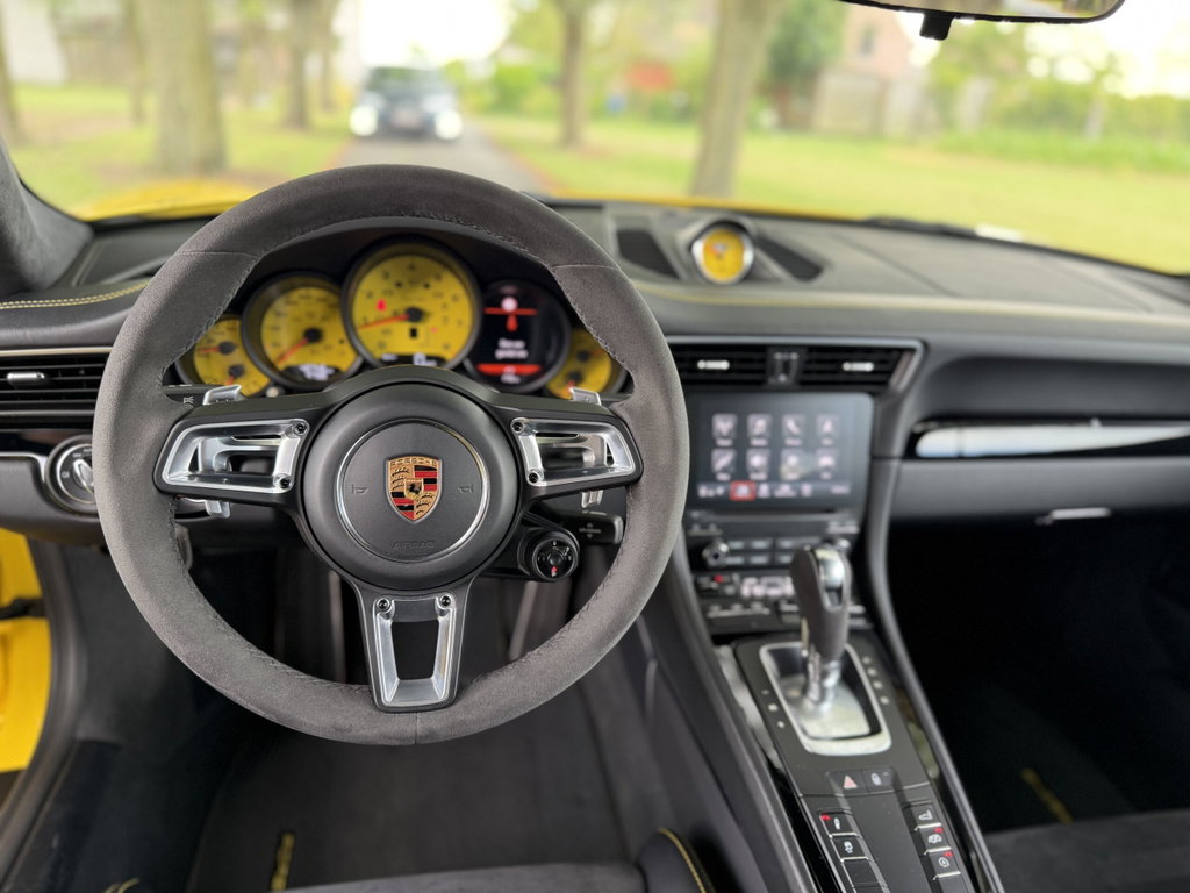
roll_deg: -5.2
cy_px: 446
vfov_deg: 56.8
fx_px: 825
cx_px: 595
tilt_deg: -23.4
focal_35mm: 24
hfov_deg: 71.6
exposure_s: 1/116
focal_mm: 6.76
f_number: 1.78
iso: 200
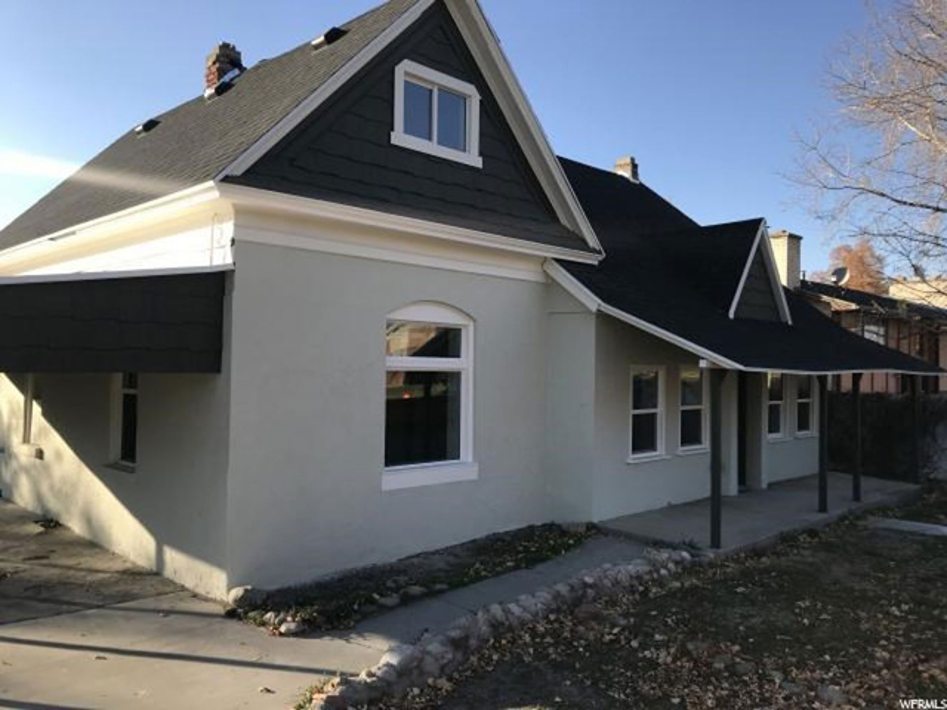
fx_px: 766
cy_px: 355
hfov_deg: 63.4
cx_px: 474
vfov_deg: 49.7
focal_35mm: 28
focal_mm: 3.99
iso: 20
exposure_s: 1/958
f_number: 1.8
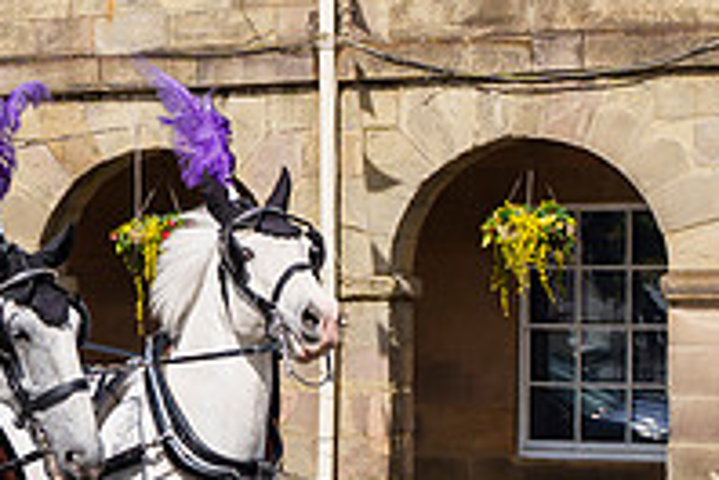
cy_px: 405
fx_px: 2337
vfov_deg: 11.7
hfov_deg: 16.7
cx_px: -164
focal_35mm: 117
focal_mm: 28
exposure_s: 1/4000
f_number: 3.5
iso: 200
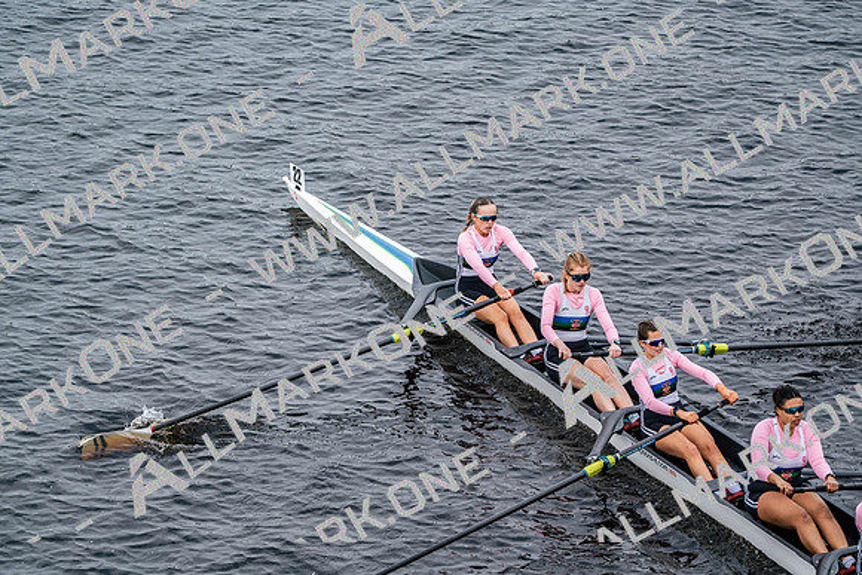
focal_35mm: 200
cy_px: 288
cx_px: 431
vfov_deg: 6.9
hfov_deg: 10.3
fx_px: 4790
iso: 320
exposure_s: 1/2000
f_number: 2.8
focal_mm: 200
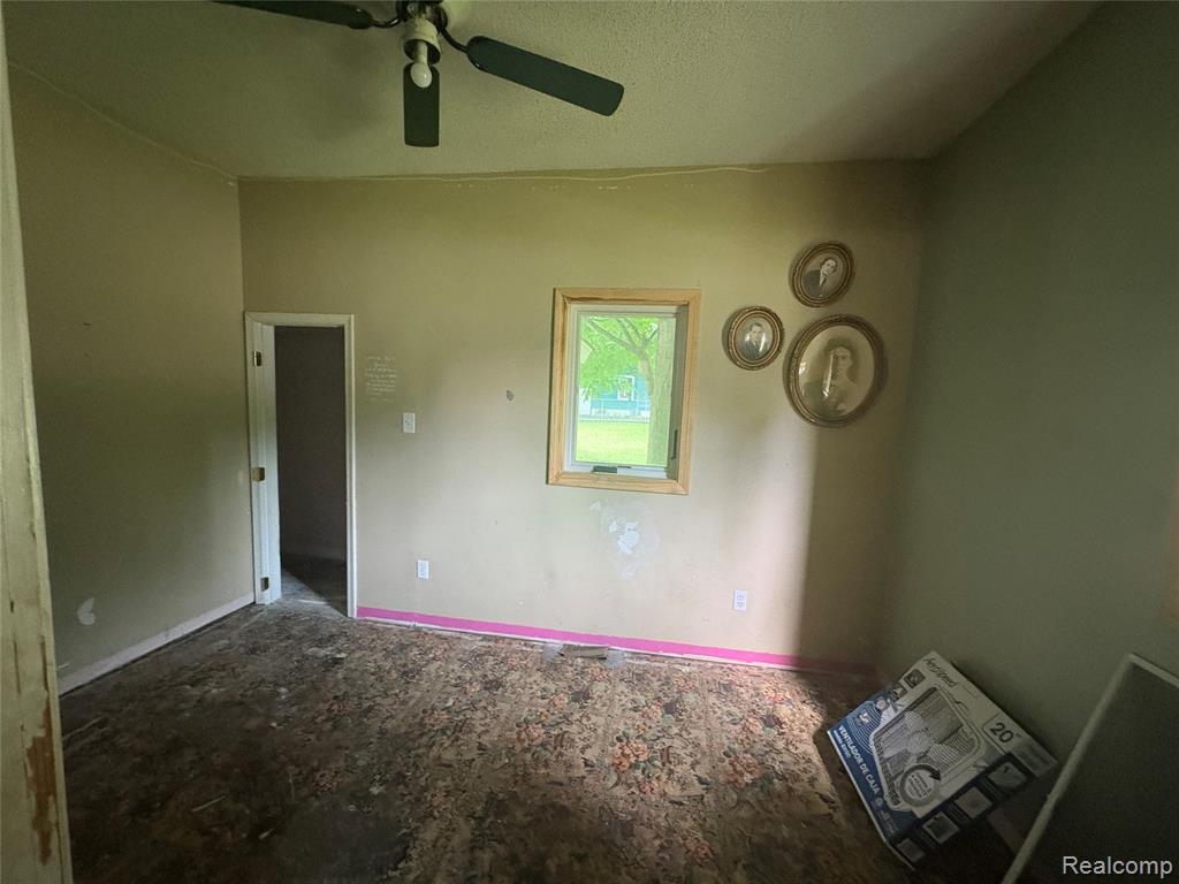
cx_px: 590
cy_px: 442
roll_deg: -1.5
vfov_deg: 85.7
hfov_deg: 102.1
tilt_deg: -4.9
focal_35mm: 14
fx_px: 477
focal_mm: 2.22
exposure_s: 1/60
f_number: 2.2
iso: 640
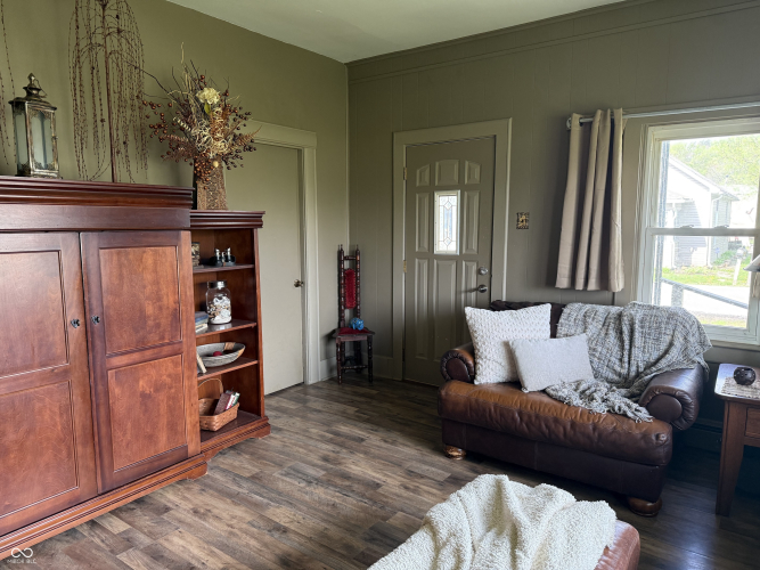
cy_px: 285
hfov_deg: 71.6
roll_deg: -0.1
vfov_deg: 56.8
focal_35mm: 24
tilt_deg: -7.0
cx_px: 380
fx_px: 527
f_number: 1.78
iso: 200
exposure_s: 1/68
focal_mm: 6.76
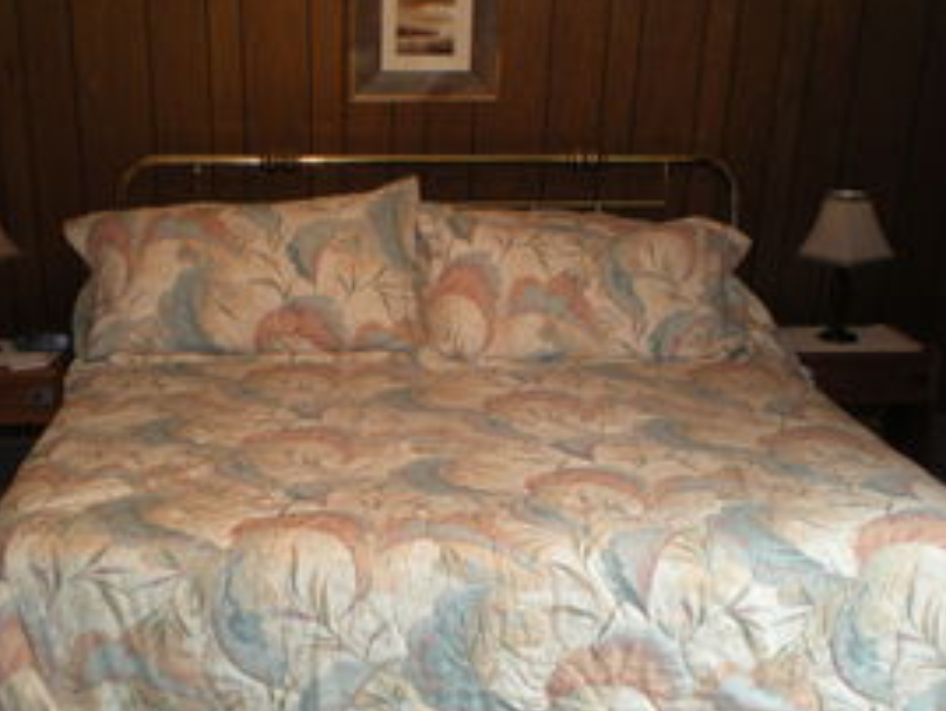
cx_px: 440
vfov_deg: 28.0
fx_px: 1422
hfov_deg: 36.8
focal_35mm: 52
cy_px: 331
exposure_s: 1/30
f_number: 3.1
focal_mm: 6.3
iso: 177
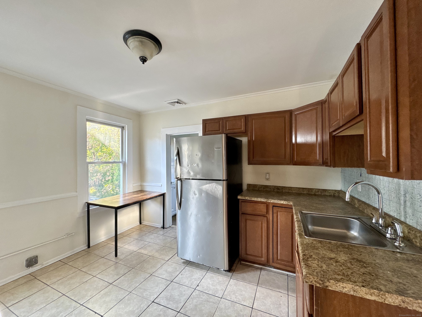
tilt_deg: +0.4
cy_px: 158
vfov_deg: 85.7
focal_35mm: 14
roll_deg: +0.1
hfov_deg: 102.1
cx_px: 211
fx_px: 171
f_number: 2.2
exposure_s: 1/99
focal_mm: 2.22
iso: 200
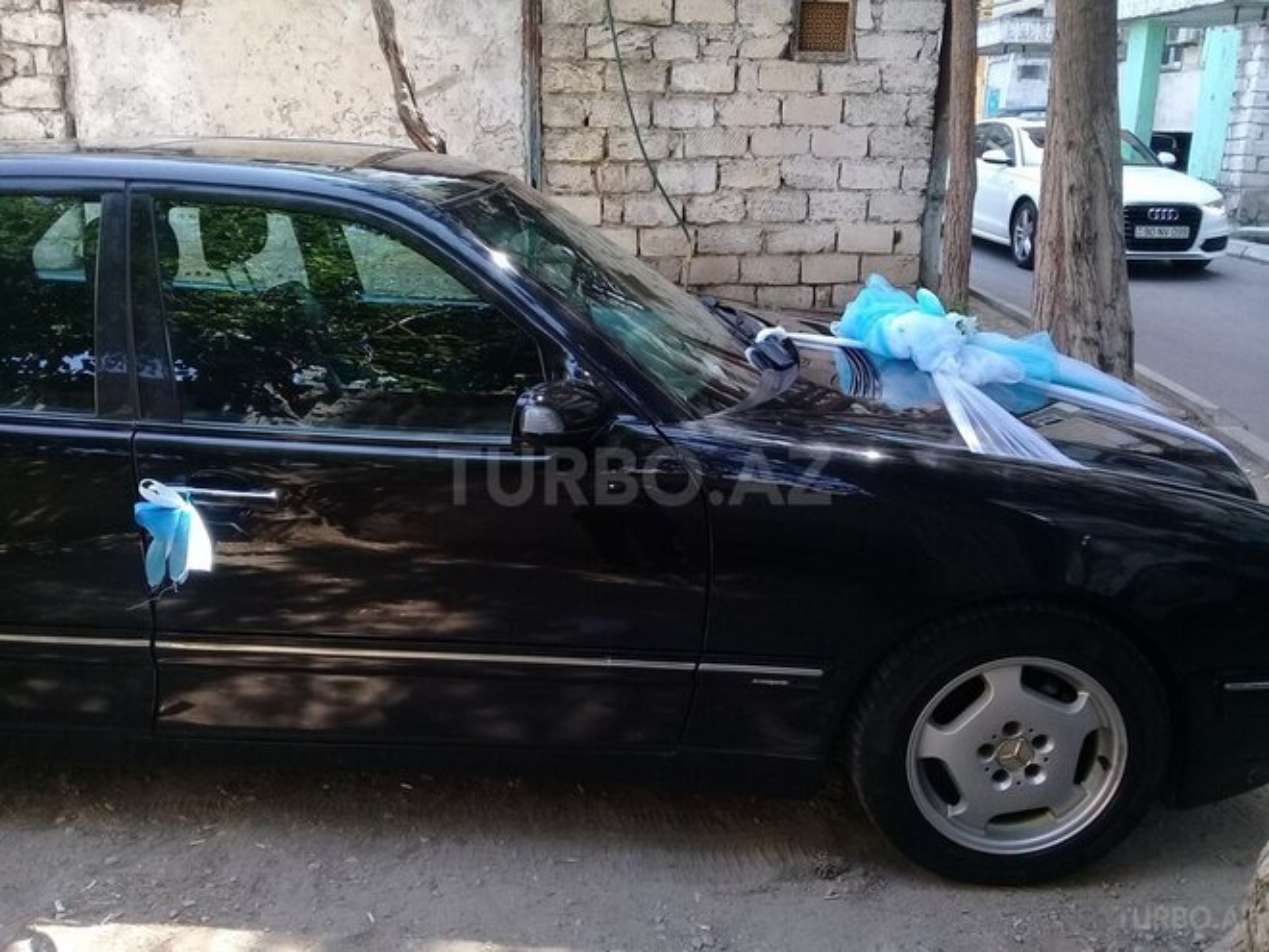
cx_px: 634
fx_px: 1136
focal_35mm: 31
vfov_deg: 45.4
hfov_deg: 58.4
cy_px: 476
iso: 64
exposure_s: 1/116
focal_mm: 3.3
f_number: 2.2
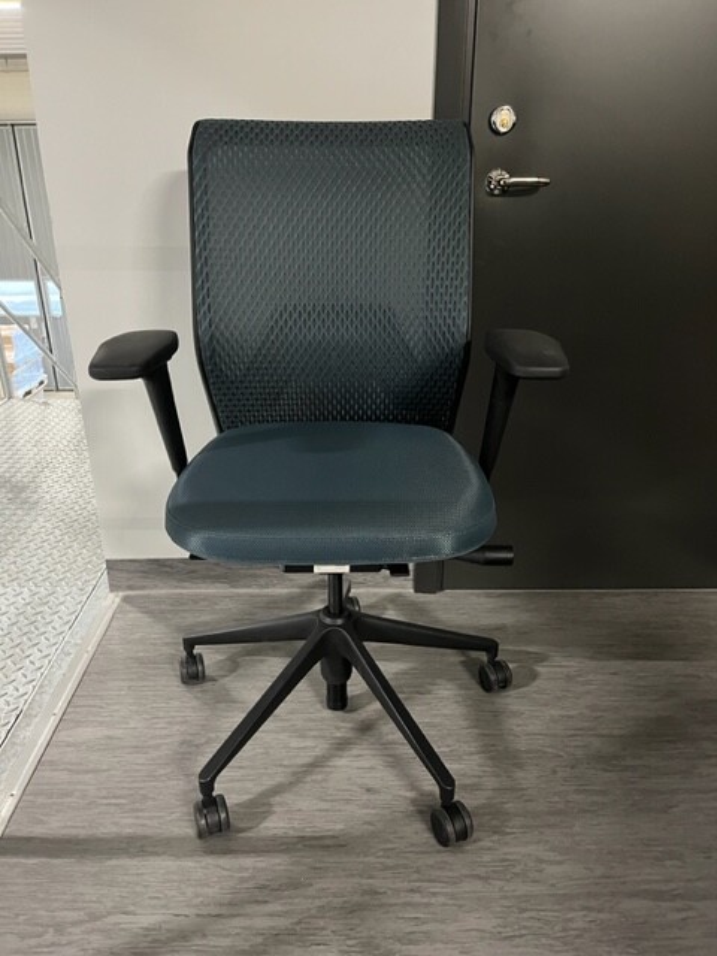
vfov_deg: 67.3
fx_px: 718
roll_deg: +0.7
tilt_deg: -23.6
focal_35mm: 26
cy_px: 478
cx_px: 358
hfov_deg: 53.1
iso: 640
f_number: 1.6
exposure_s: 1/37
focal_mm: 5.1
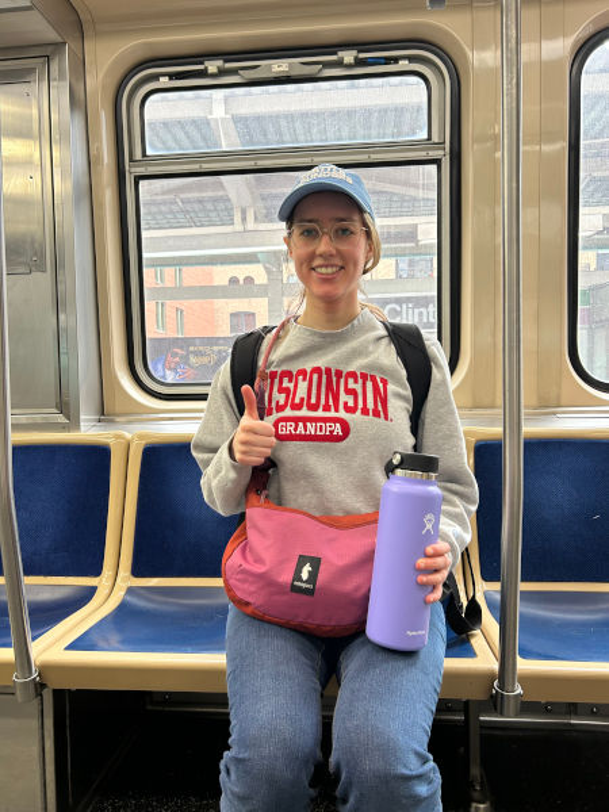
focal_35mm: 26
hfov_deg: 53.1
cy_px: 406
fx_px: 610
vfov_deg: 67.3
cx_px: 304
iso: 125
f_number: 1.5
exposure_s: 1/120
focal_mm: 5.7
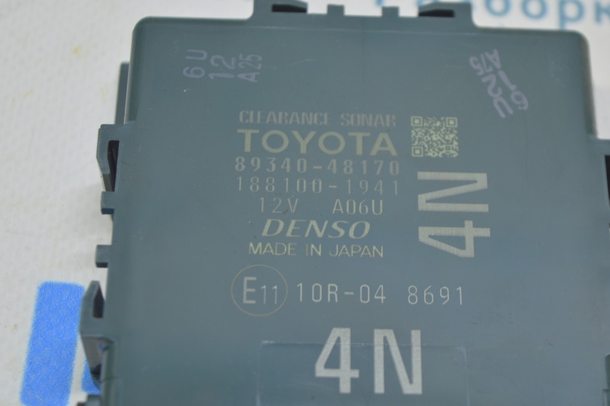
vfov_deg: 15.6
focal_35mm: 88
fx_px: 1482
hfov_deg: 23.3
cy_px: 206
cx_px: 317
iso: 400
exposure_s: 1/20
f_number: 5.6
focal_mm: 55
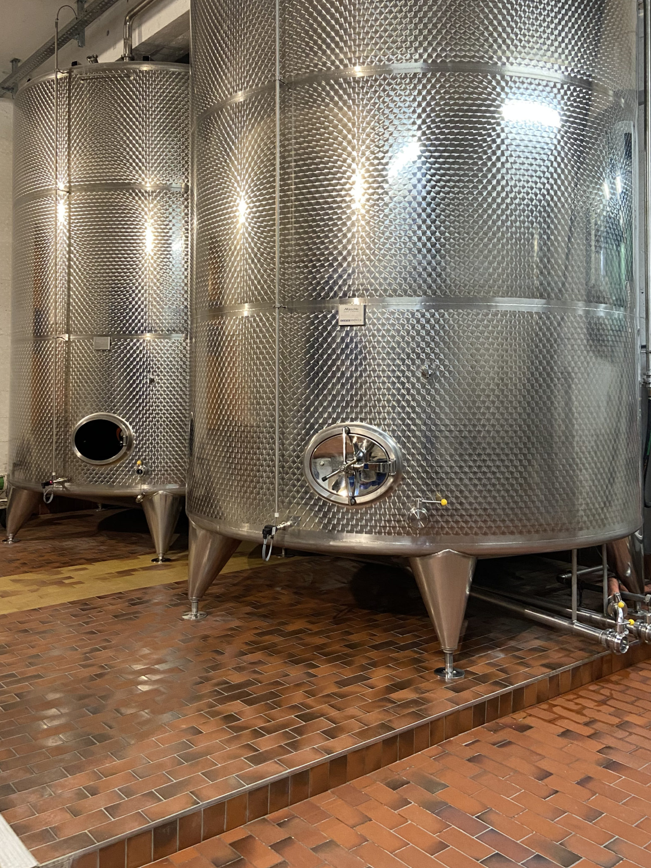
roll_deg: -0.3
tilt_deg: +3.4
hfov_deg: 44.2
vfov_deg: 56.5
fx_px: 802
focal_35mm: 32
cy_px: 358
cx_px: 323
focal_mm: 4.25
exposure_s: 1/50
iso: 320
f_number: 1.8
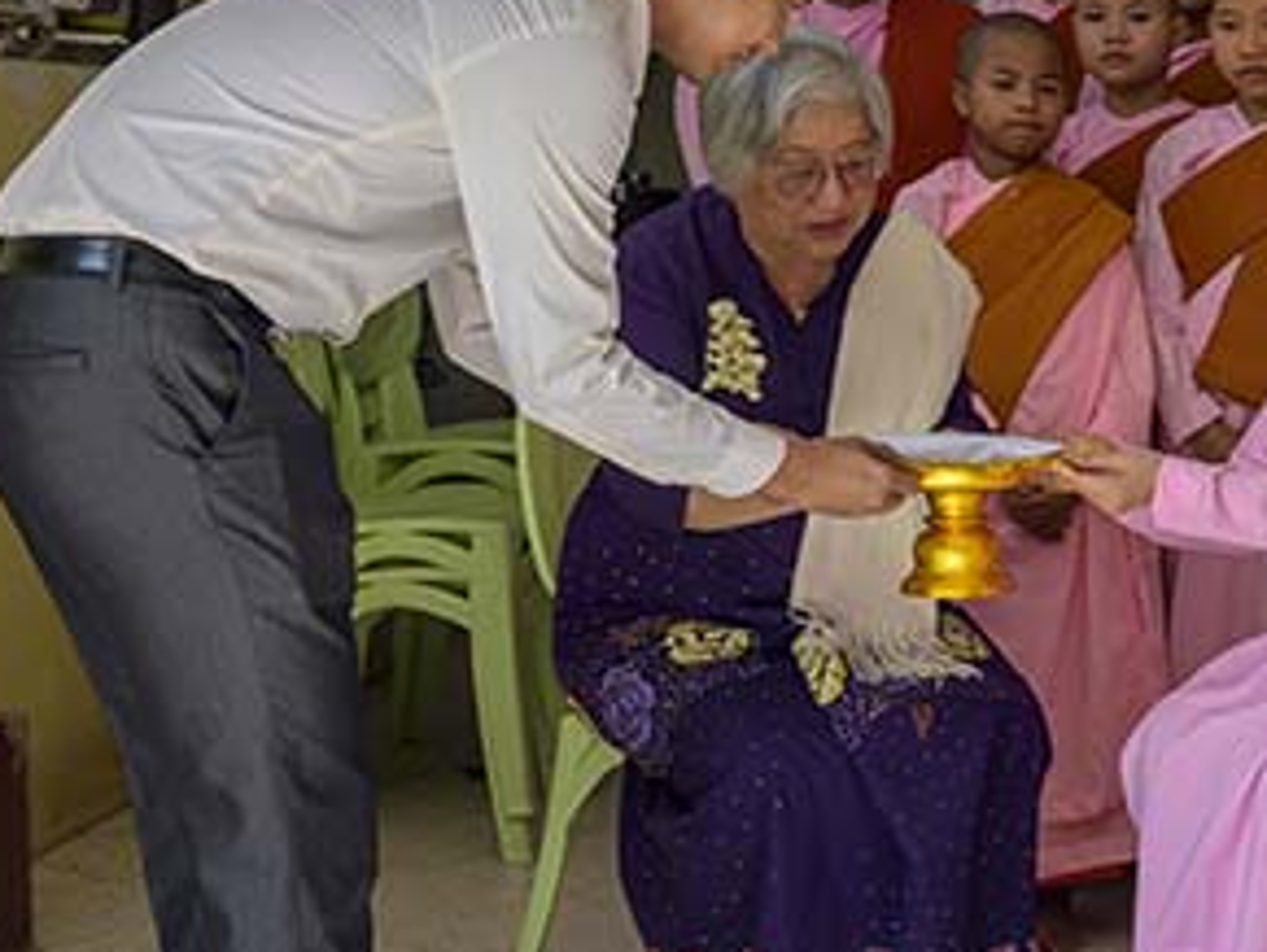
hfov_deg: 19.5
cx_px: 1826
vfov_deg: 16.6
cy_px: 493
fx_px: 3260
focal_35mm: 89
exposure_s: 1/320
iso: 560
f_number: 6.3
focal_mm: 28
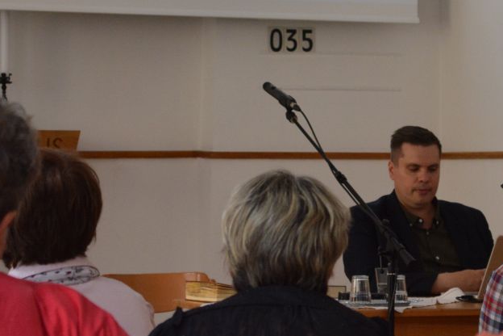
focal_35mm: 175
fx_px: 2445
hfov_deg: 11.7
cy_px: 130
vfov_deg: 7.8
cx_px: 364
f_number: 5
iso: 1400
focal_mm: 52
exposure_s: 1/30
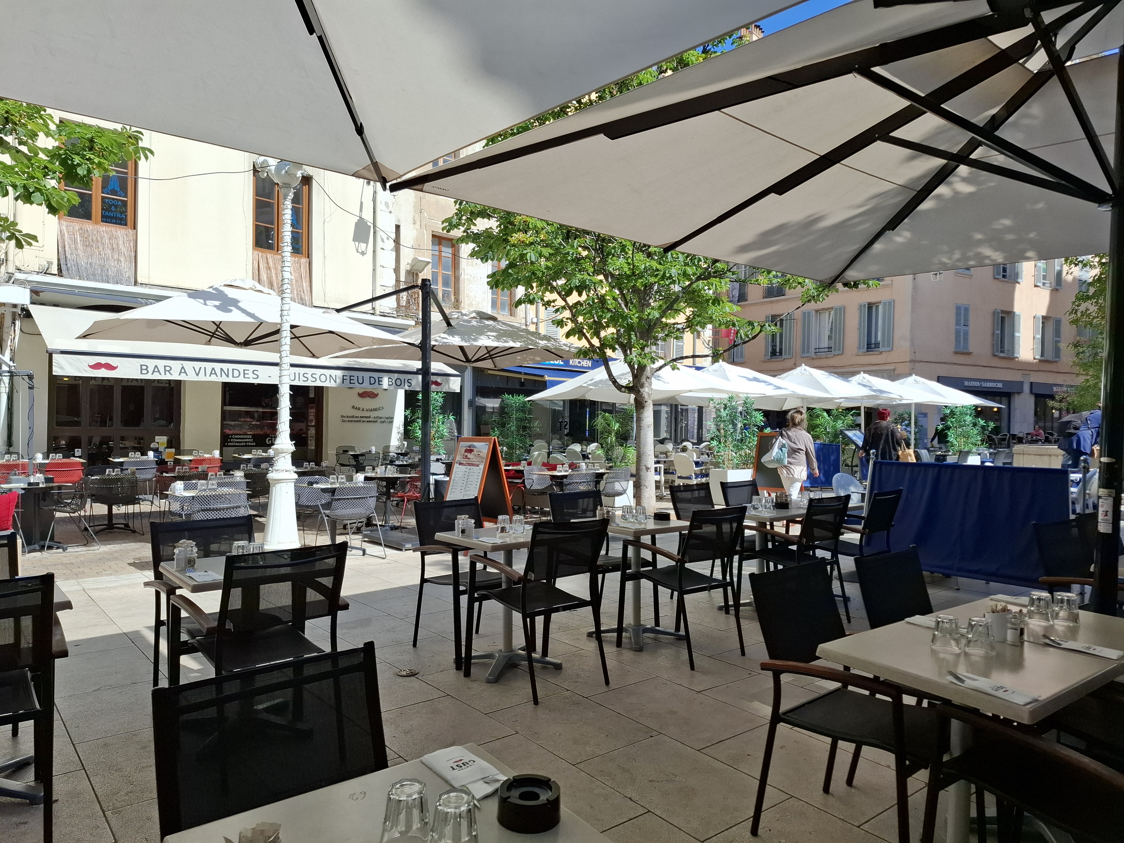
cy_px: 422
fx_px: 747
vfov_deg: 58.9
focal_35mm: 23
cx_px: 562
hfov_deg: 73.9
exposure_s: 1/2110
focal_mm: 5.54
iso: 50
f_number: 1.8
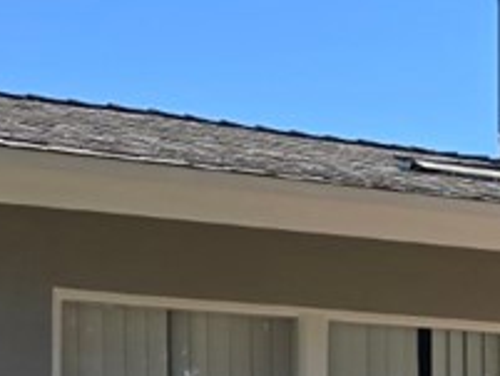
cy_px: 590
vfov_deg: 12.0
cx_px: 915
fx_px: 1691
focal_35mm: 117
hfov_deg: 14.6
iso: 12
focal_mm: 6.3
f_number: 1.7
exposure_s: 1/536
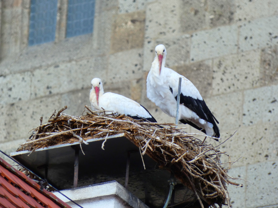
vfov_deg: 1.7
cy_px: 104
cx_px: 139
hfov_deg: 2.3
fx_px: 6866
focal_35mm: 855
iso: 80
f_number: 5.6
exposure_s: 1/160
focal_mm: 153.1
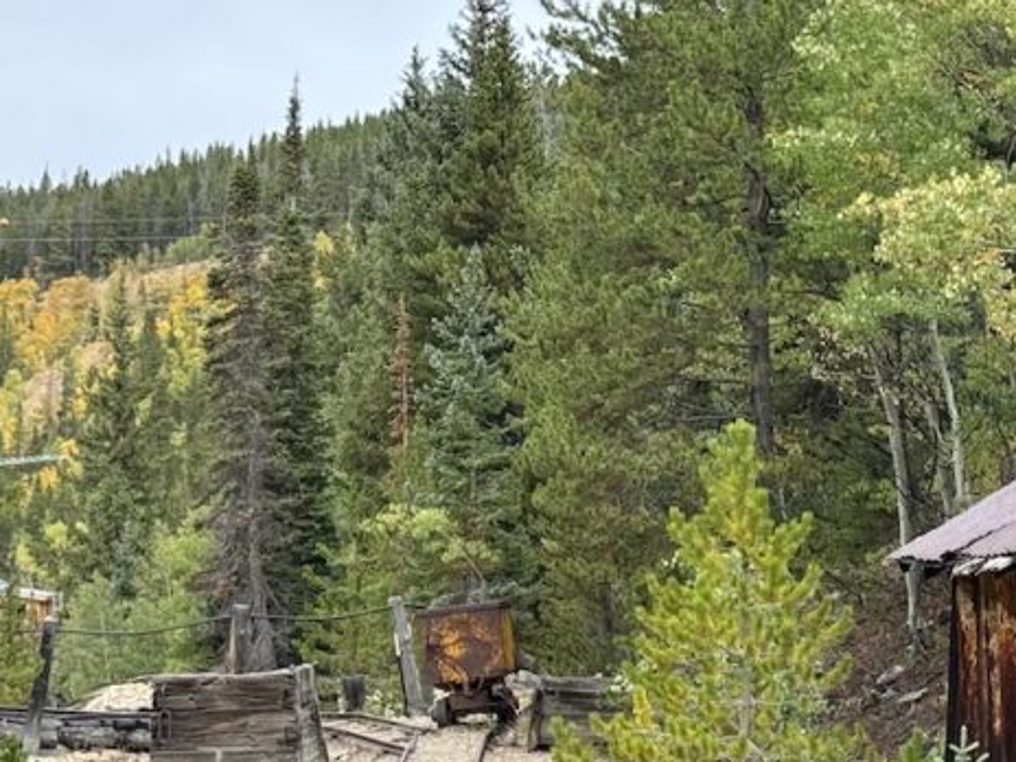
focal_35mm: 106
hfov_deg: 17.9
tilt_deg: +0.8
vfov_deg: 14.0
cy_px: 455
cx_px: 1117
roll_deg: -0.3
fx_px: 3111
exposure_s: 1/1011
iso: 64
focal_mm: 6.76
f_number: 1.78
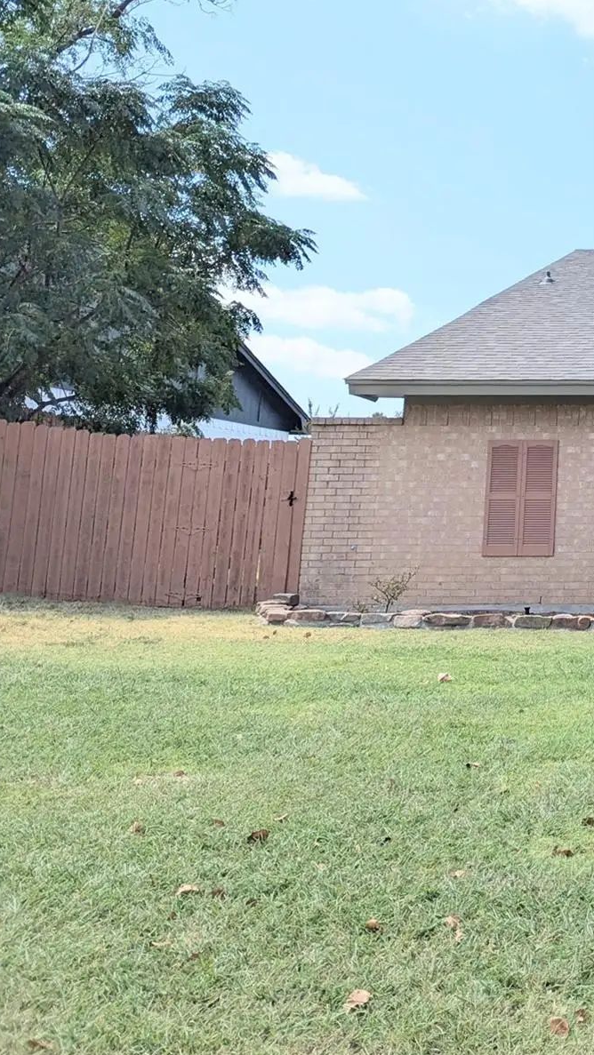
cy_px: 397
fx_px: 1260
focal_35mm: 45
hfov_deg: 21.9
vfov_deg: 45.1
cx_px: 903
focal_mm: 6.81
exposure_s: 1/1795
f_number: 1.85
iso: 38
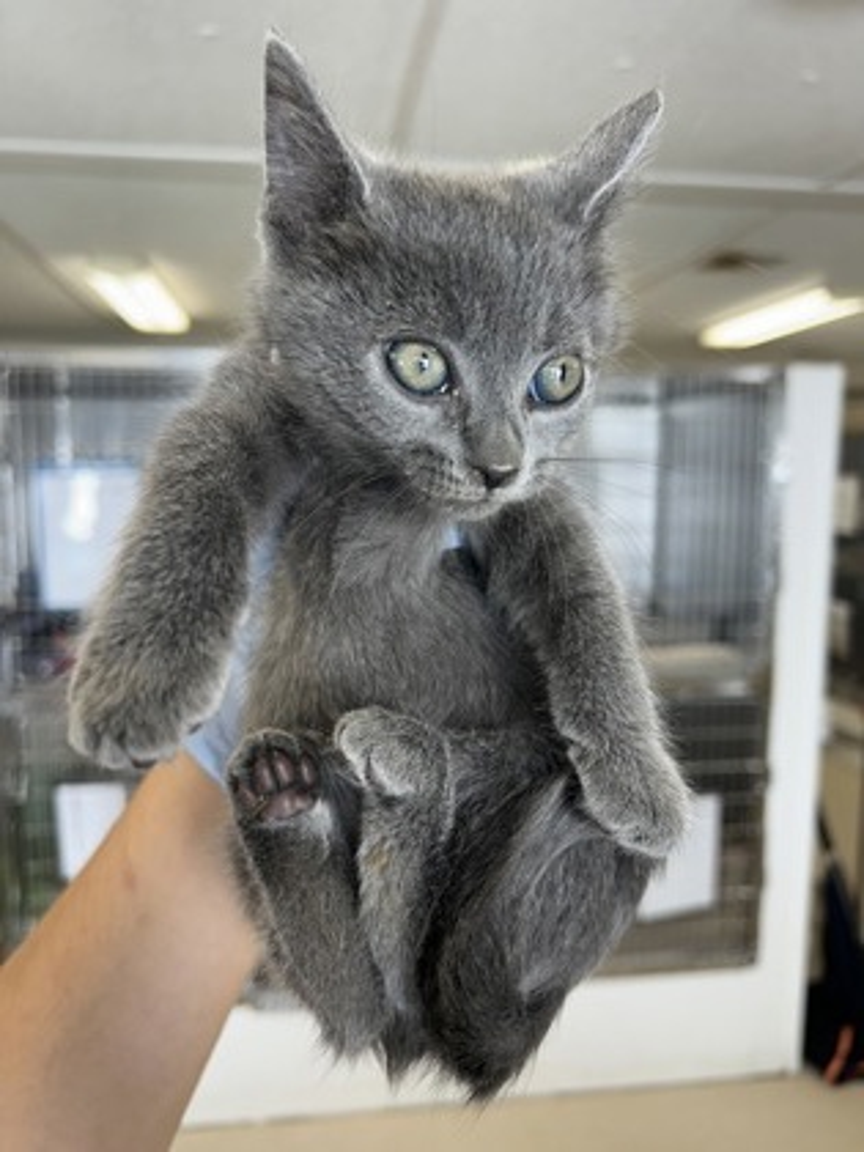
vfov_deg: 67.3
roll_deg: -0.4
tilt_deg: -6.8
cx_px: 432
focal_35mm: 26
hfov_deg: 53.1
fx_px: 865
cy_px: 576
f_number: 1.5
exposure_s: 1/120
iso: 64
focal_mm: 5.7
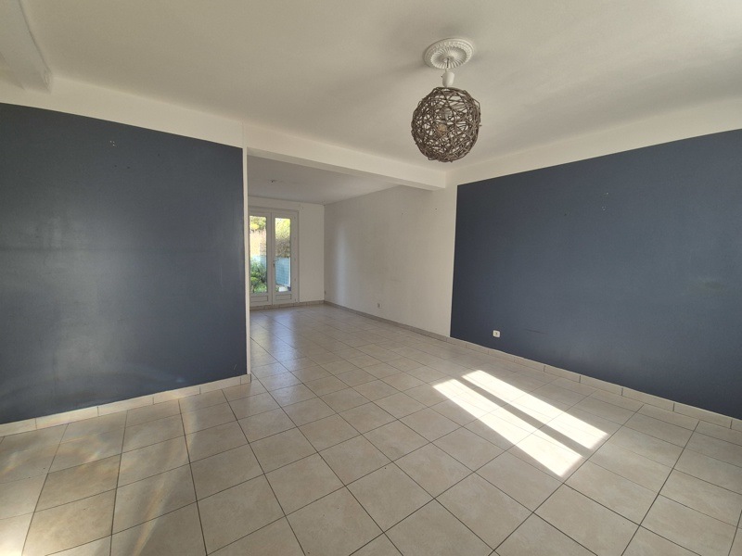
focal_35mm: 13
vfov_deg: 89.9
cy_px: 278
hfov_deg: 106.2
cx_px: 371
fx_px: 279
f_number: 2.2
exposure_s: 1/134
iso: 125
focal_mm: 2.2
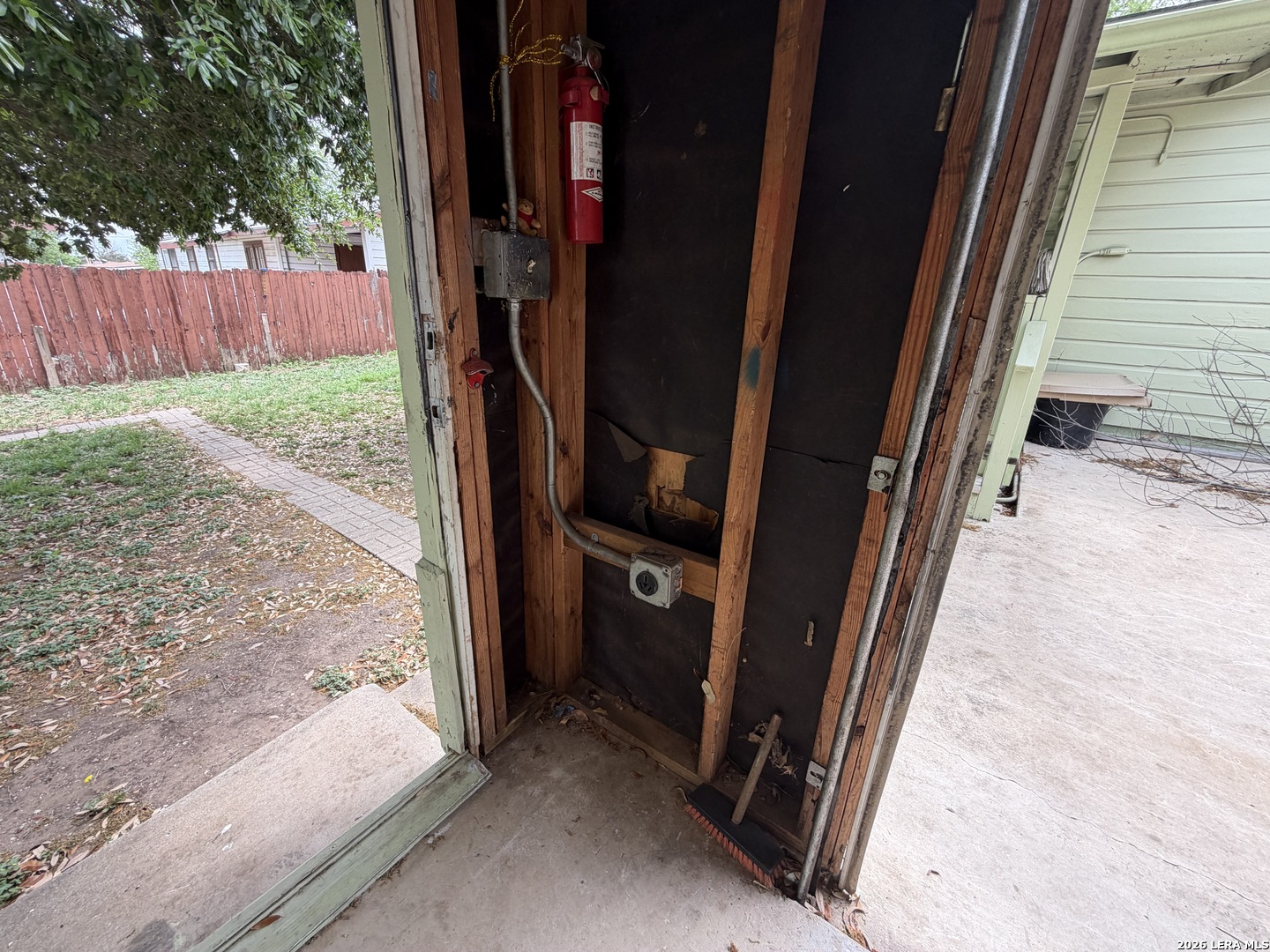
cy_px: 476
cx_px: 635
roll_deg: -3.2
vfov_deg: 85.7
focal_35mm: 14
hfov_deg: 102.1
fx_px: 514
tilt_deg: -20.0
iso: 40
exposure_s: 1/192
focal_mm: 2.22
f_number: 2.2
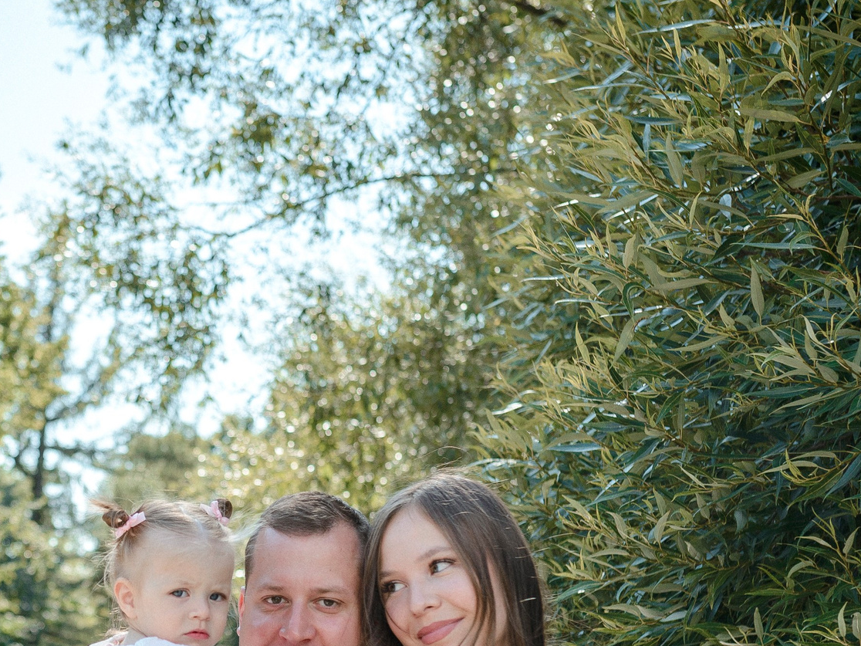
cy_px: 546
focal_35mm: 86
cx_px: 151
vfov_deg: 17.0
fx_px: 2139
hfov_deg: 22.4
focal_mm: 35
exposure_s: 1/1600
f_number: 3.2
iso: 100
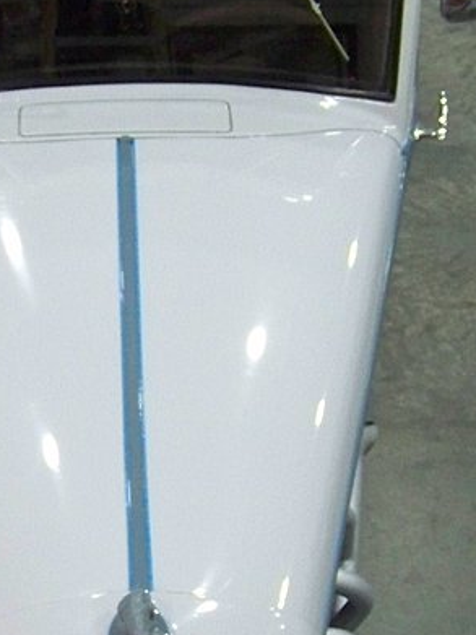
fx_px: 1688
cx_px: 97
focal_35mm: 92
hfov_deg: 15.9
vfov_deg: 21.3
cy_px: 330
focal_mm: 5.85
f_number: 2.8
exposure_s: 1/20
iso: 400
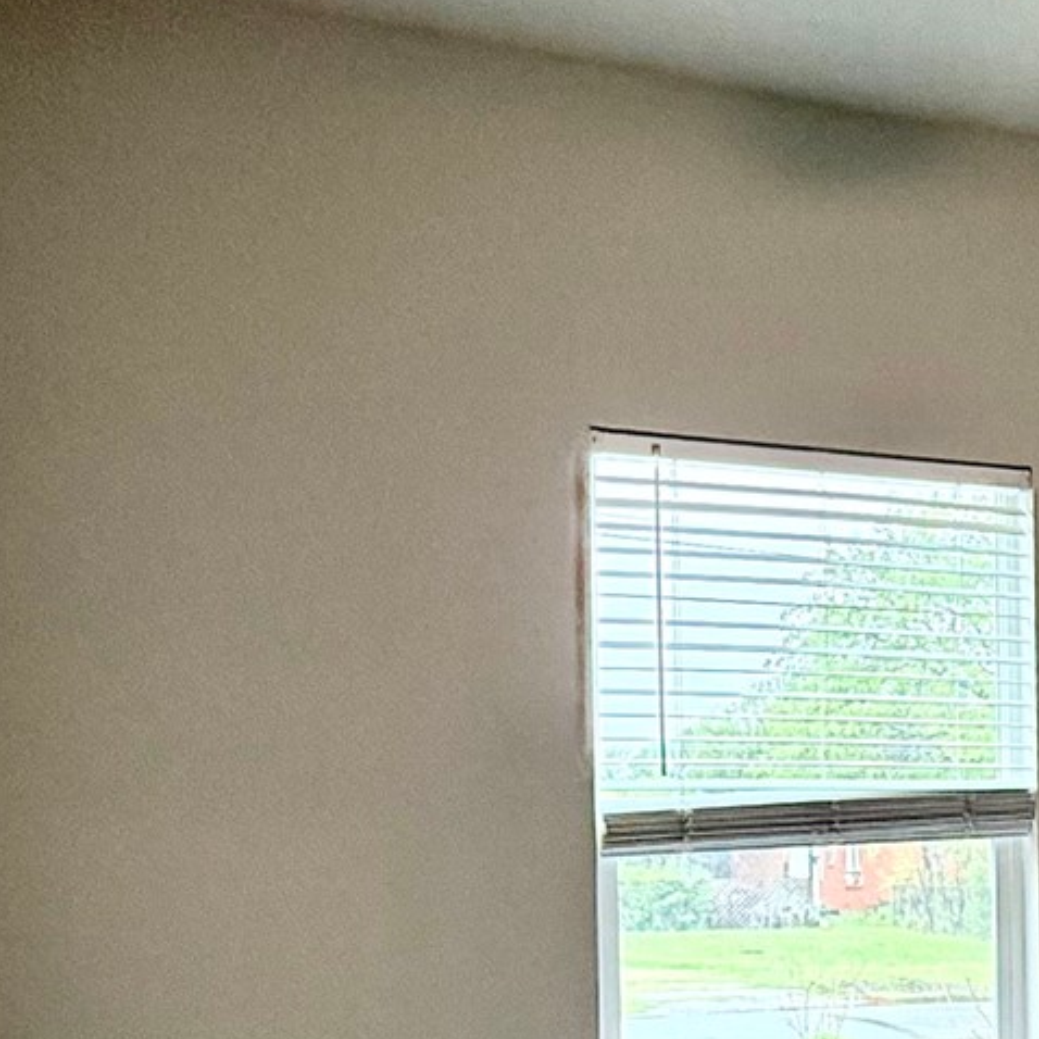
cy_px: 909
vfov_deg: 30.9
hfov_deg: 29.3
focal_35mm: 53
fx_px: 1800
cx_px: 1122
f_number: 2.2
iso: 250
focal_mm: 2.22
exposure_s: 1/120
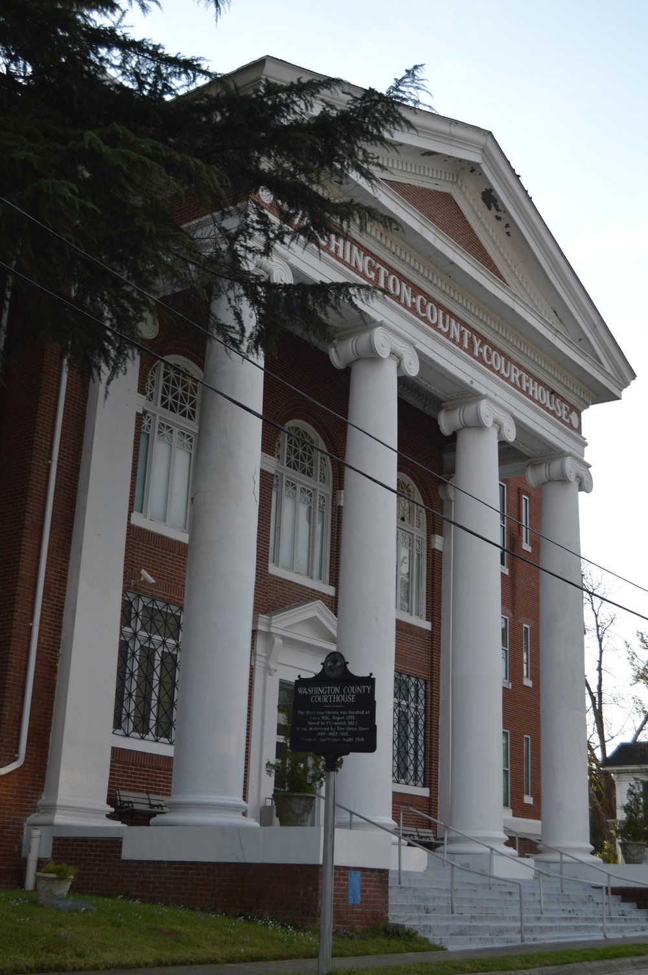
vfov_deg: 43.6
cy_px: 488
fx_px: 1217
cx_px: 324
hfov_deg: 29.8
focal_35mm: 45
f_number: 5.6
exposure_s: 1/125
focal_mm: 30
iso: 100
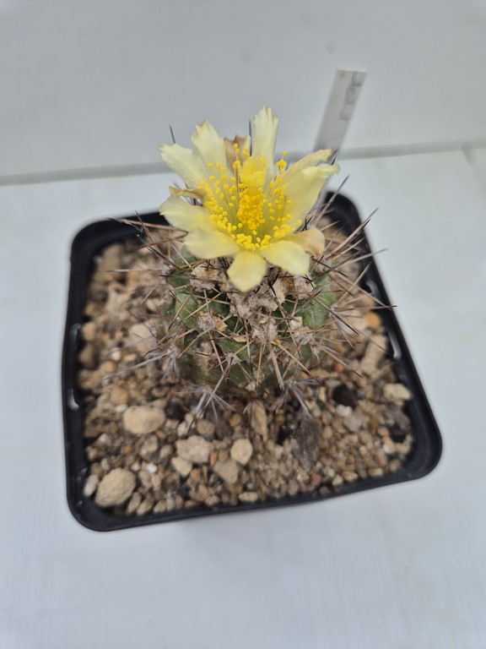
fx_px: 431
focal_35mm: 23
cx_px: 243
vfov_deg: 73.9
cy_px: 324
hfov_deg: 58.9
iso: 25
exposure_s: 1/546
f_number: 1.8
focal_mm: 5.4
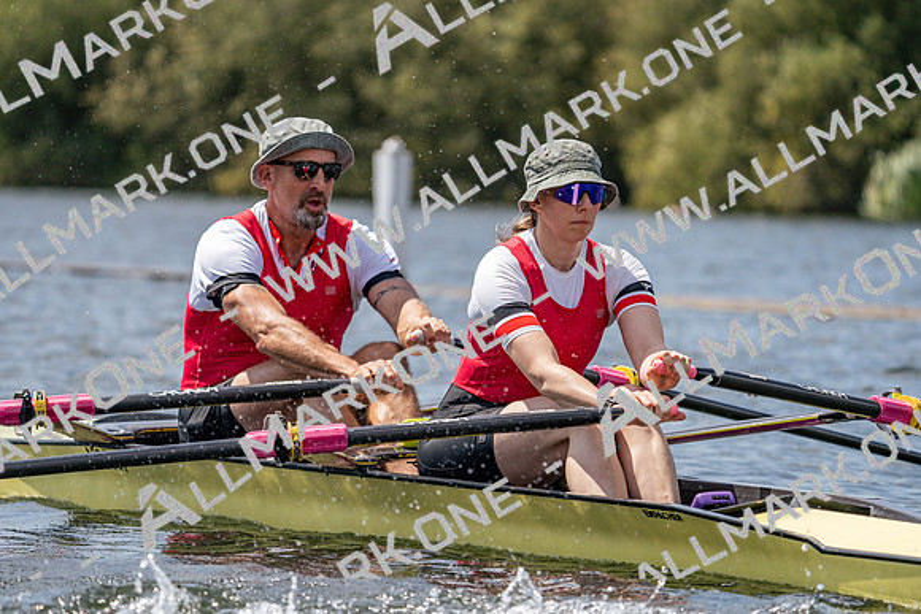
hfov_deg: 7.4
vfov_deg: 5.0
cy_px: 307
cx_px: 460
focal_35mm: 277
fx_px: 7088
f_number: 5.6
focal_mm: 277
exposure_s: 1/2000
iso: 250
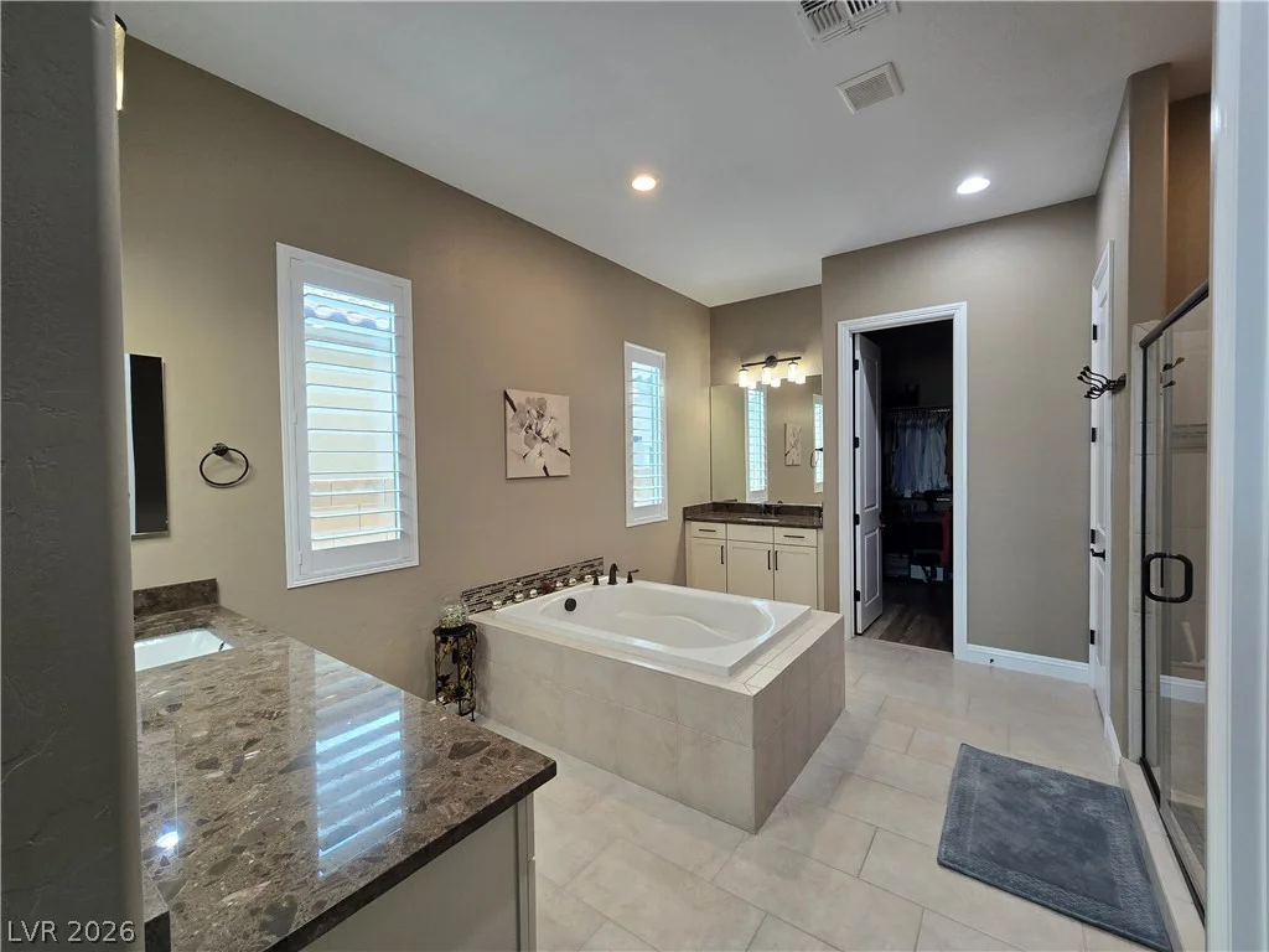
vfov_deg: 89.9
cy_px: 476
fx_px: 477
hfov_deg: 106.2
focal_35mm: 13
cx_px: 634
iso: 80
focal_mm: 2.2
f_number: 2.2
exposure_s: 1/60
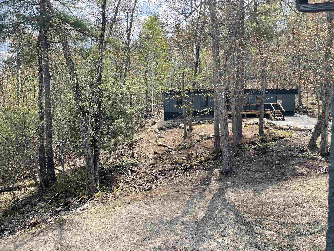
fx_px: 241
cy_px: 126
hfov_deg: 69.4
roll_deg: +0.7
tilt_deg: -3.9
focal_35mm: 25
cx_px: 167
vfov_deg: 54.9
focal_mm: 5.1
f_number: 1.6
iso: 32
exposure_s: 1/1057
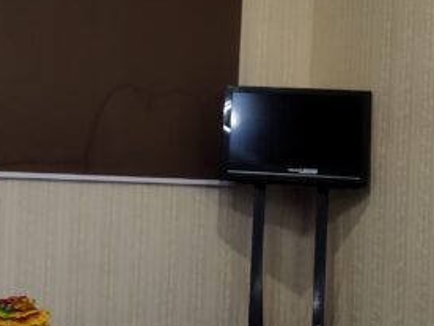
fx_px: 1153
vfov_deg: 16.1
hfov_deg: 21.3
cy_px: 160
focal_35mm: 92
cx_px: 164
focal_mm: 4.71
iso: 316
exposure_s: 1/33
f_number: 1.79
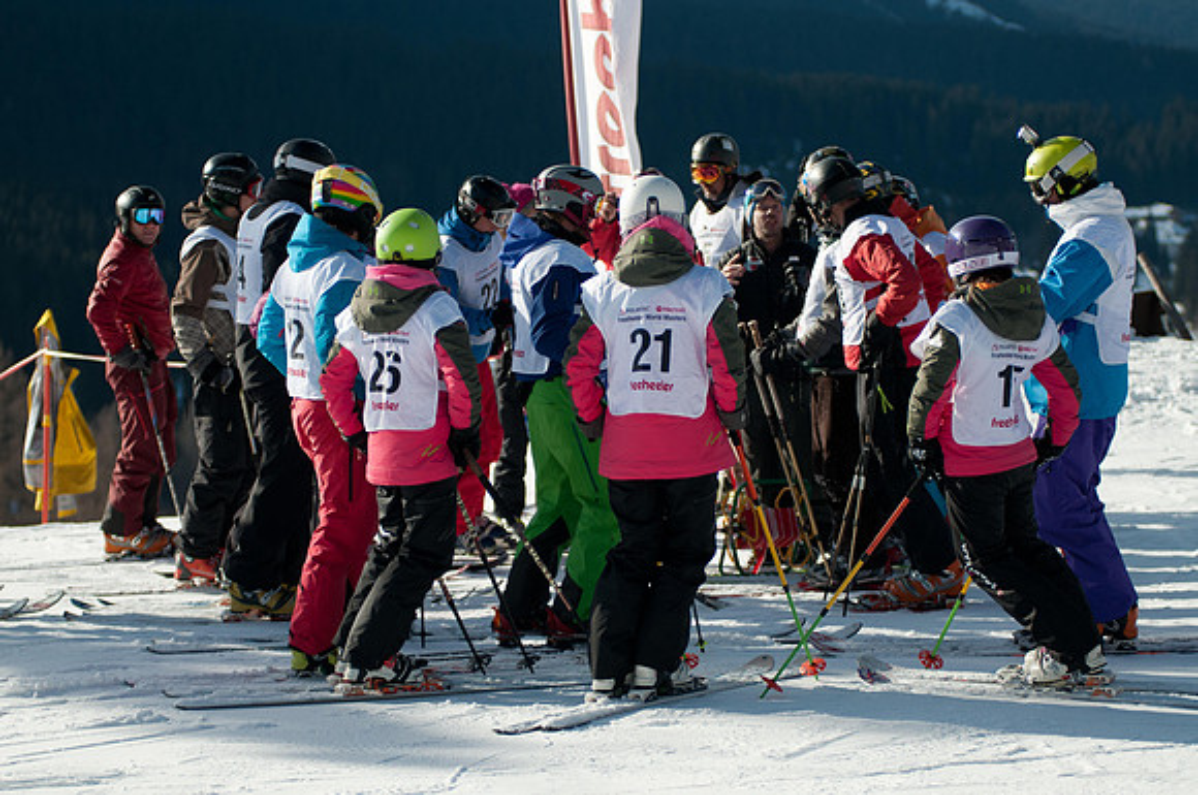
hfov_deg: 17.1
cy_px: 398
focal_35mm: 120
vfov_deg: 11.4
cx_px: 599
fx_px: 3988
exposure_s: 1/1250
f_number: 3.2
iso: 200
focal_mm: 80
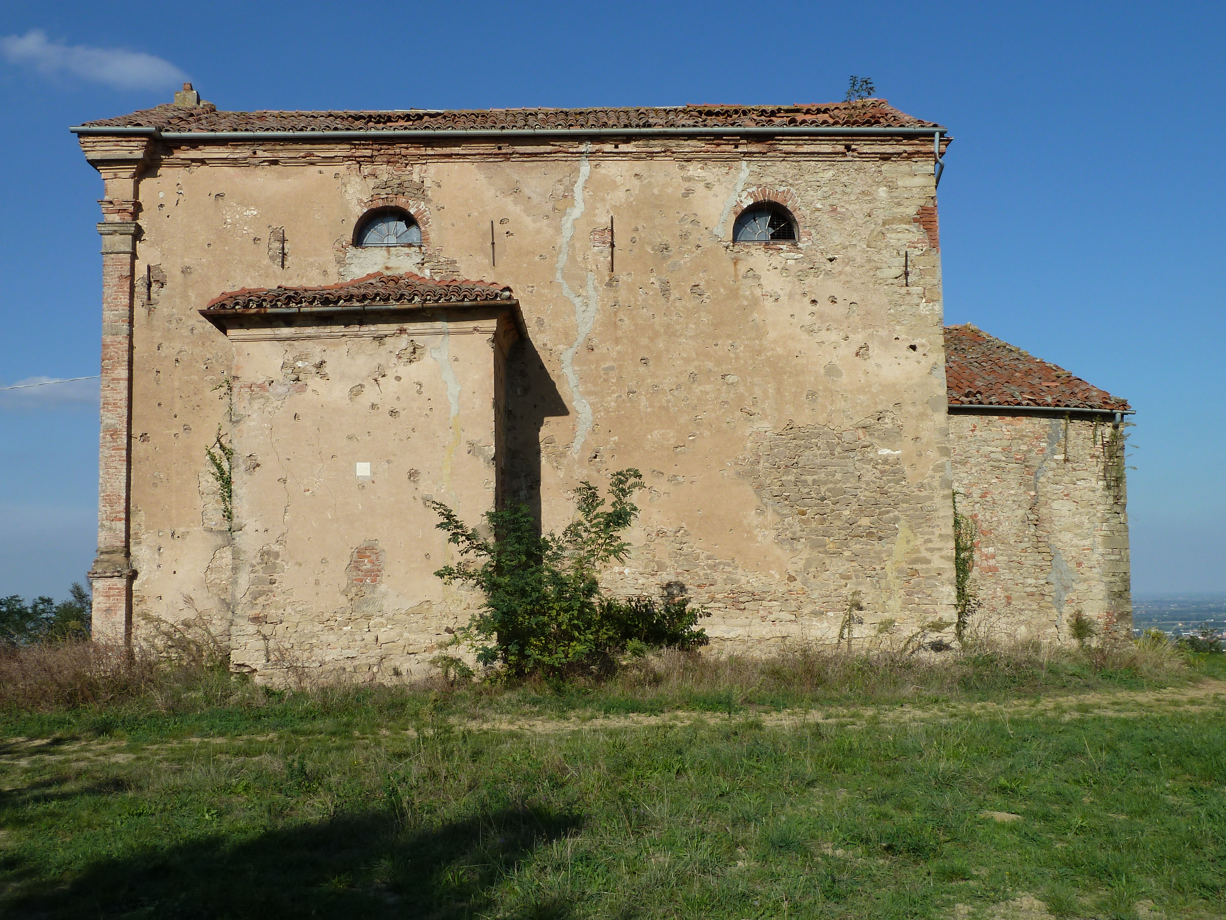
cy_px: 460
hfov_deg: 52.6
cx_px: 613
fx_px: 1240
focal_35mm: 35
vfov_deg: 40.7
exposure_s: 1/500
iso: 80
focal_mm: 5.7
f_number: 5.6
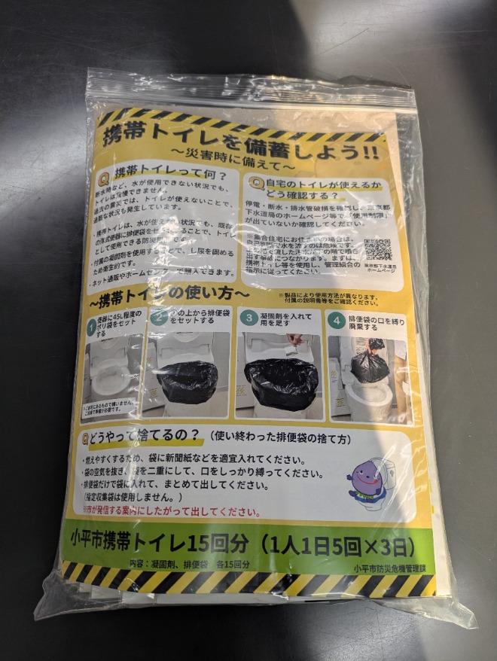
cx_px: 248
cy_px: 330
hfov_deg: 54.9
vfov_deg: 69.3
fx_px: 478
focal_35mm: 25
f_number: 1.89
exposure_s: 1/166
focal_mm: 5.43
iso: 46
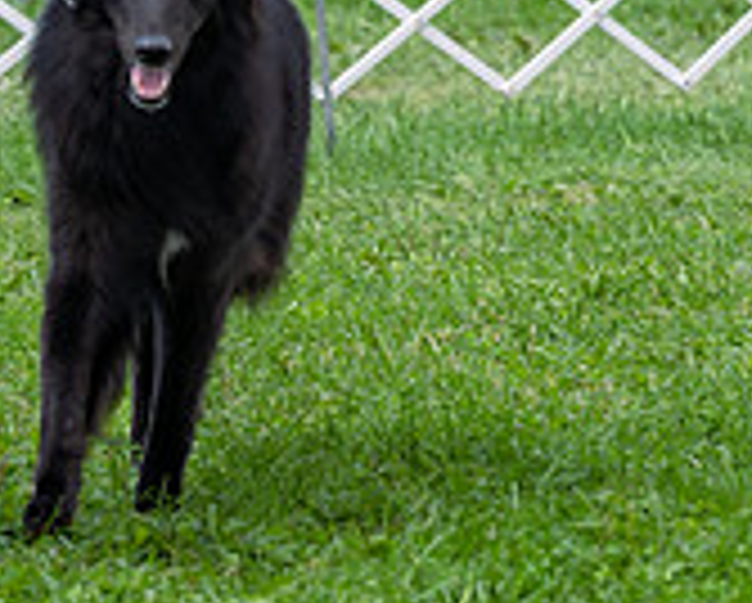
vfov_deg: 3.2
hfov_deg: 4.0
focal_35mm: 489
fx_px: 10896
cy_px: -140
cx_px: 151
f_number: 5
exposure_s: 1/800
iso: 250
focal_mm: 129
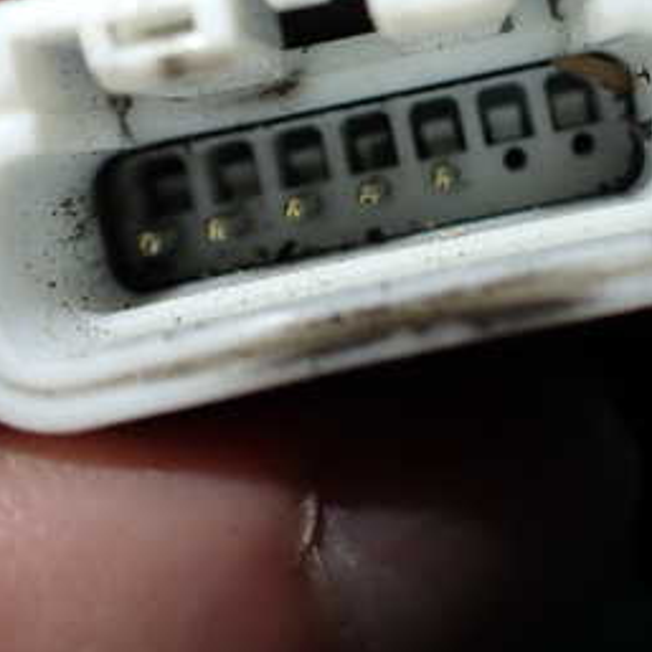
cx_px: 492
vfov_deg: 27.4
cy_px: 178
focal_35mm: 62
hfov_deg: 27.3
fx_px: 1321
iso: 100
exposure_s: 1/125
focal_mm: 5.4
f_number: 2.3
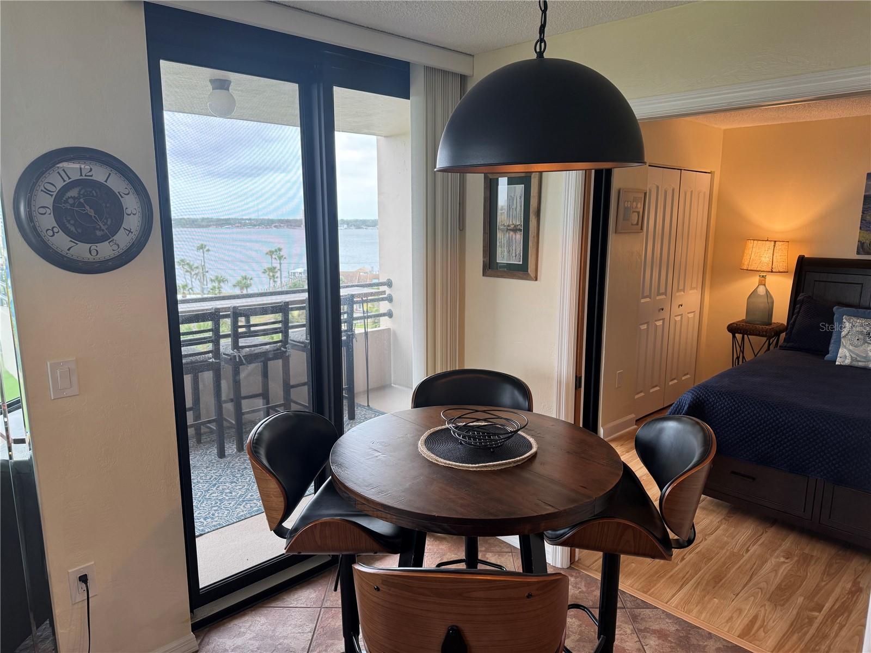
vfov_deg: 56.8
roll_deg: +0.4
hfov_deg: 71.6
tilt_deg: -11.0
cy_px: 326
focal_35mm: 24
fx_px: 604
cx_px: 436
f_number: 1.78
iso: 160
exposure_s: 1/120
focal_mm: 6.76
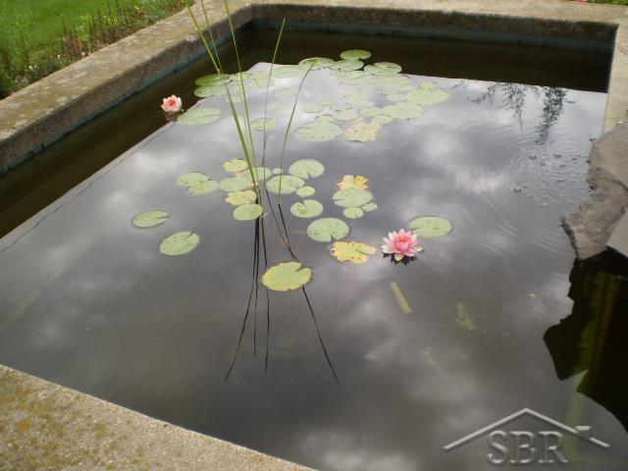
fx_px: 653
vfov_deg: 39.7
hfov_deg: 51.4
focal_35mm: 36
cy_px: 236
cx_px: 314
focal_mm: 6.3
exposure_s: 1/400
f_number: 3.1
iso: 64
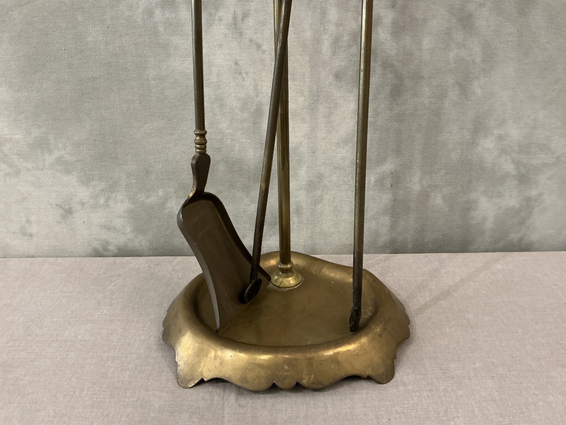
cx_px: 283
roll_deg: +0.9
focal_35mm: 28
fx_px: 458
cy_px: 212
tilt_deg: -24.8
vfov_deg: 49.7
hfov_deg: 63.4
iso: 250
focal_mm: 3
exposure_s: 1/50
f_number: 1.8
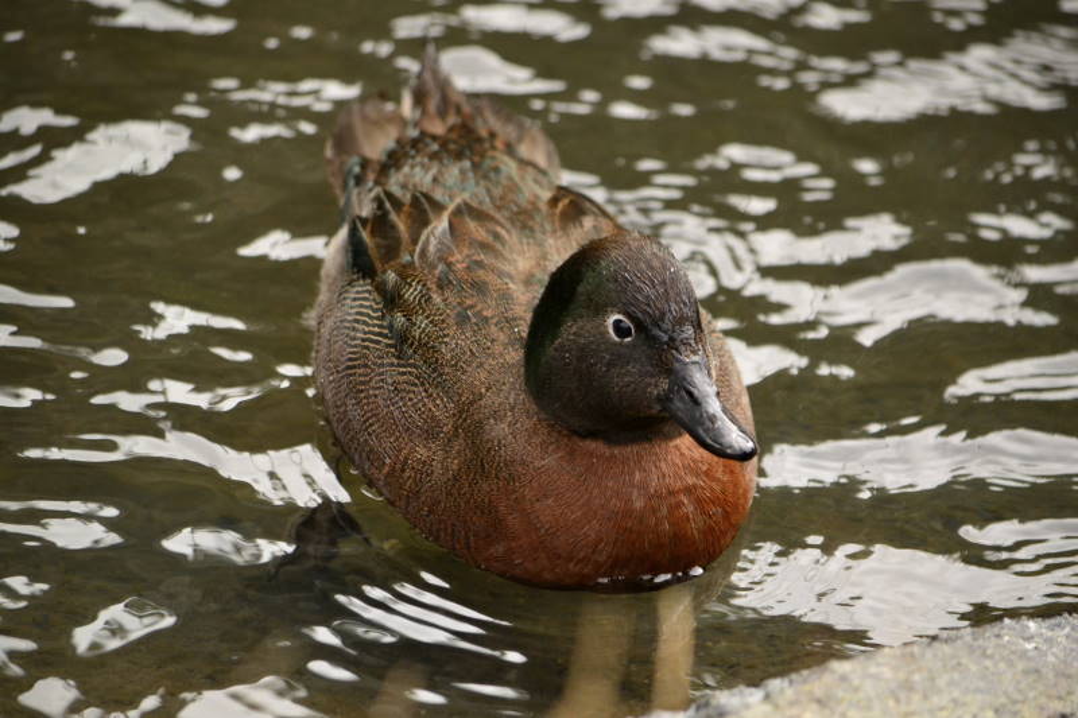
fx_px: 7634
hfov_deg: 8.1
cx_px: 539
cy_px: 359
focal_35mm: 255
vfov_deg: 5.4
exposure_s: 1/1250
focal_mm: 170
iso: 1600
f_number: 5
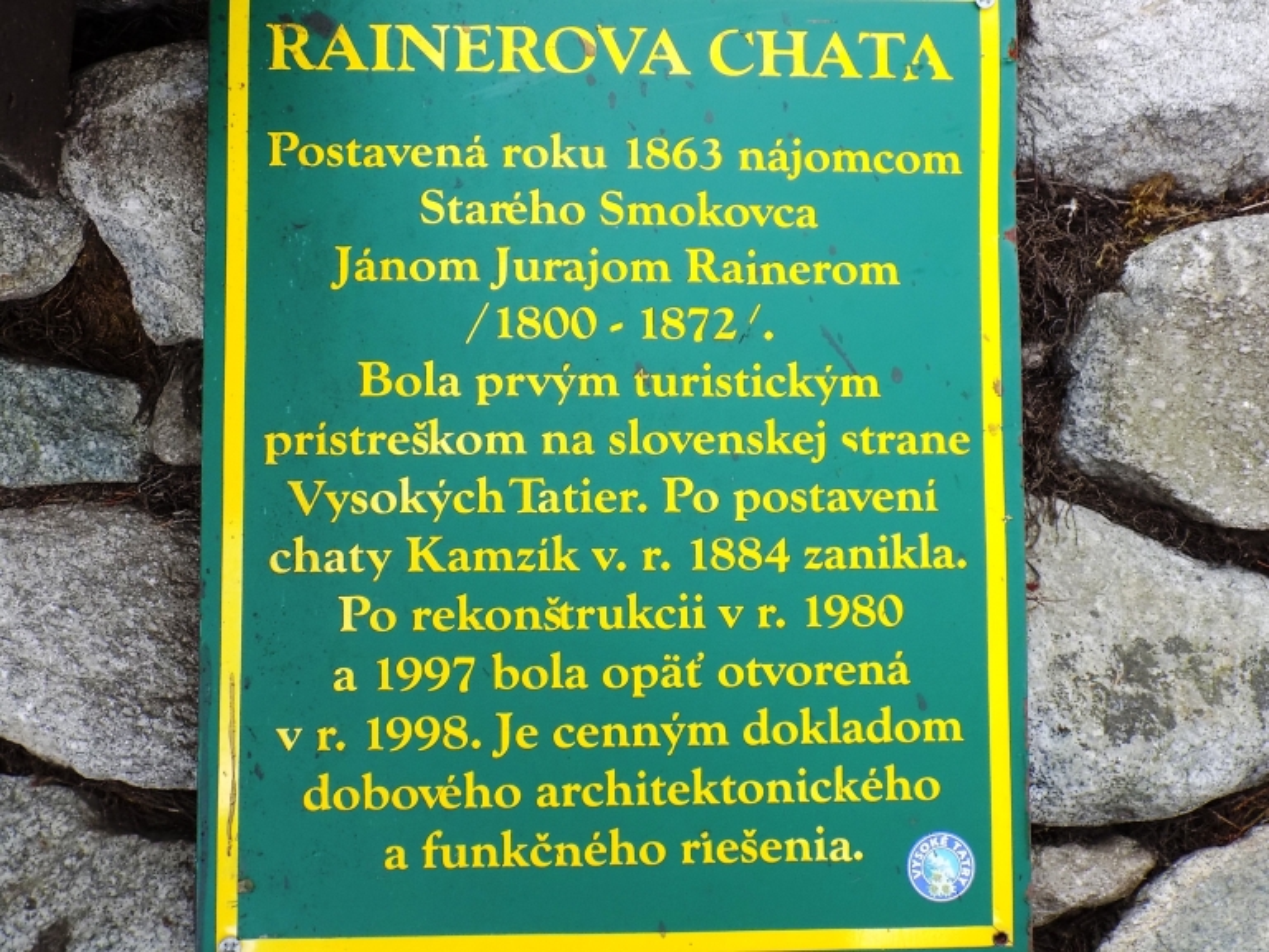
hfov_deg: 36.8
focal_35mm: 52
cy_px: 476
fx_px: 1906
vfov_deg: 28.0
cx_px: 634
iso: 200
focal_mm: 9.3
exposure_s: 1/30
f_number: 3.9
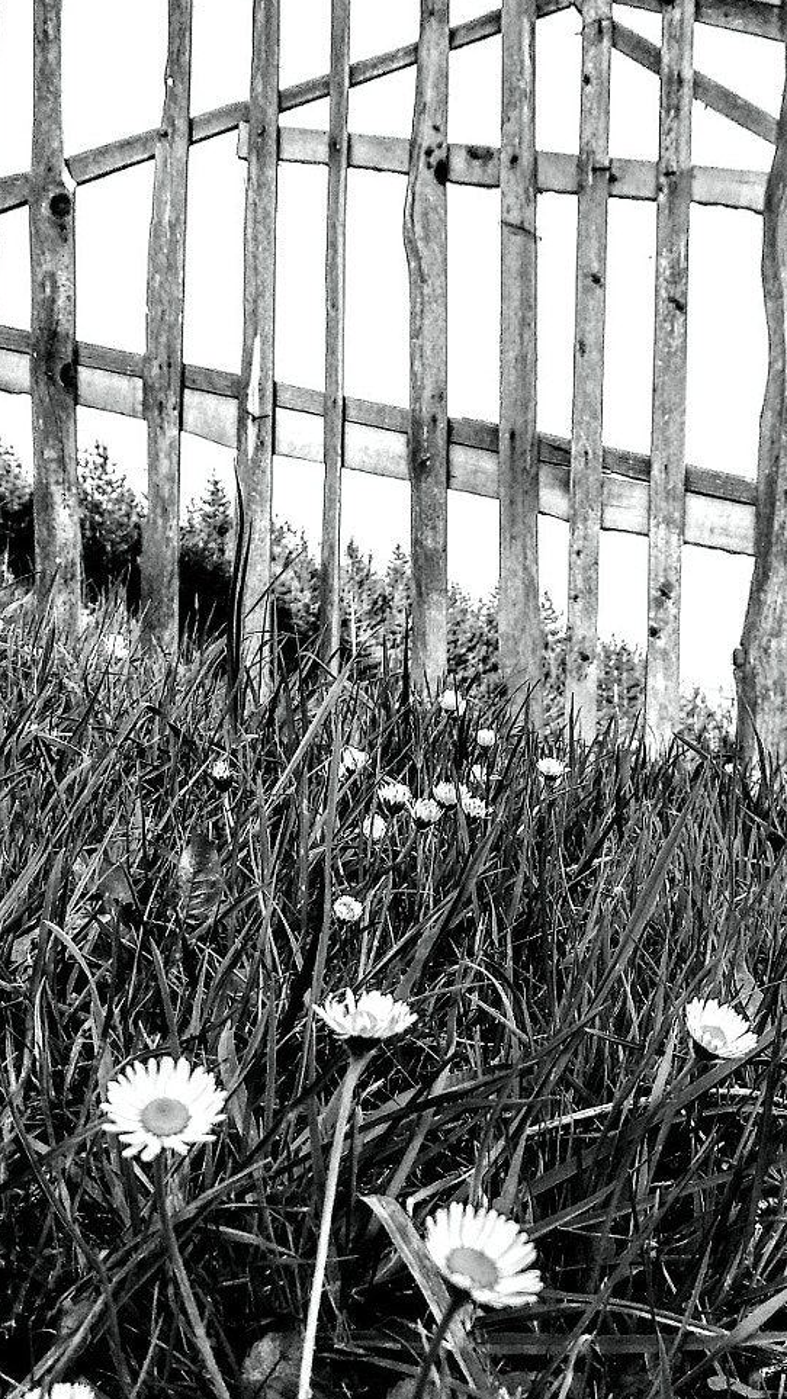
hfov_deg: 25.3
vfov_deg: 43.3
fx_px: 1744
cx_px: 507
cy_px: 885
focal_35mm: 47
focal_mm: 3.81
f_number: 2.2
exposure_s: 1/284
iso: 125
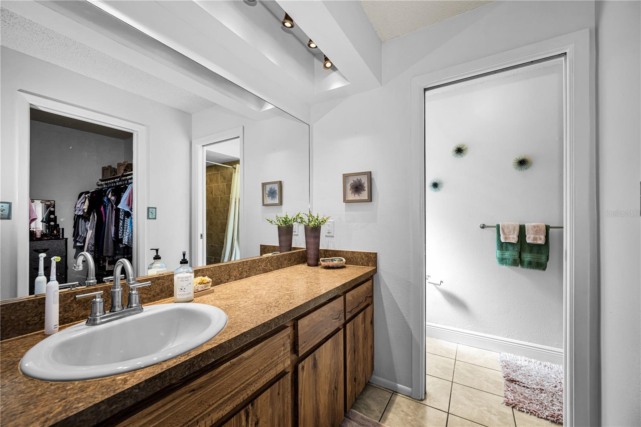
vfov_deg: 81.2
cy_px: 214
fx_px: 249
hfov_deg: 104.3
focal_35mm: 14
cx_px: 320
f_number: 8
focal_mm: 14
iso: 160
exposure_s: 1/40
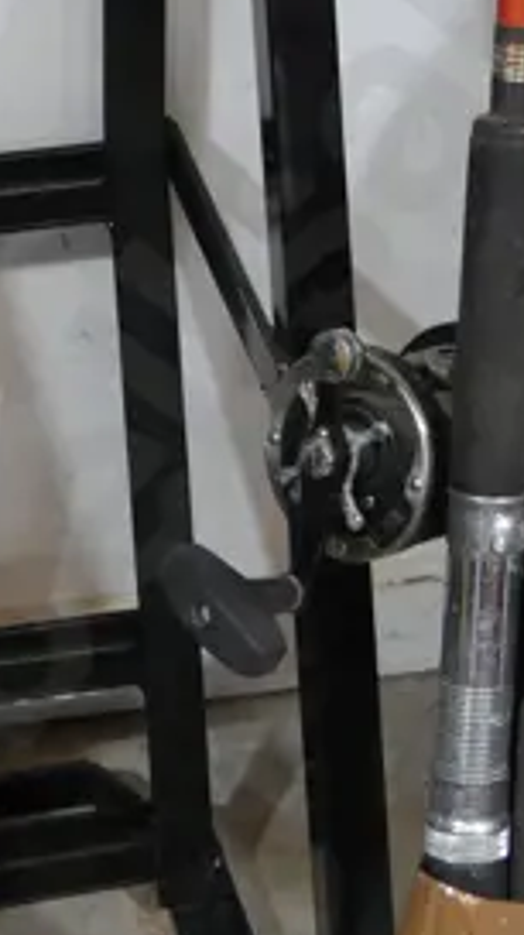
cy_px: -41
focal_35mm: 131
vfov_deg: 16.0
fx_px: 3245
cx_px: 522
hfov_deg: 9.2
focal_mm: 16
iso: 800
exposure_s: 1/60
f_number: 3.6
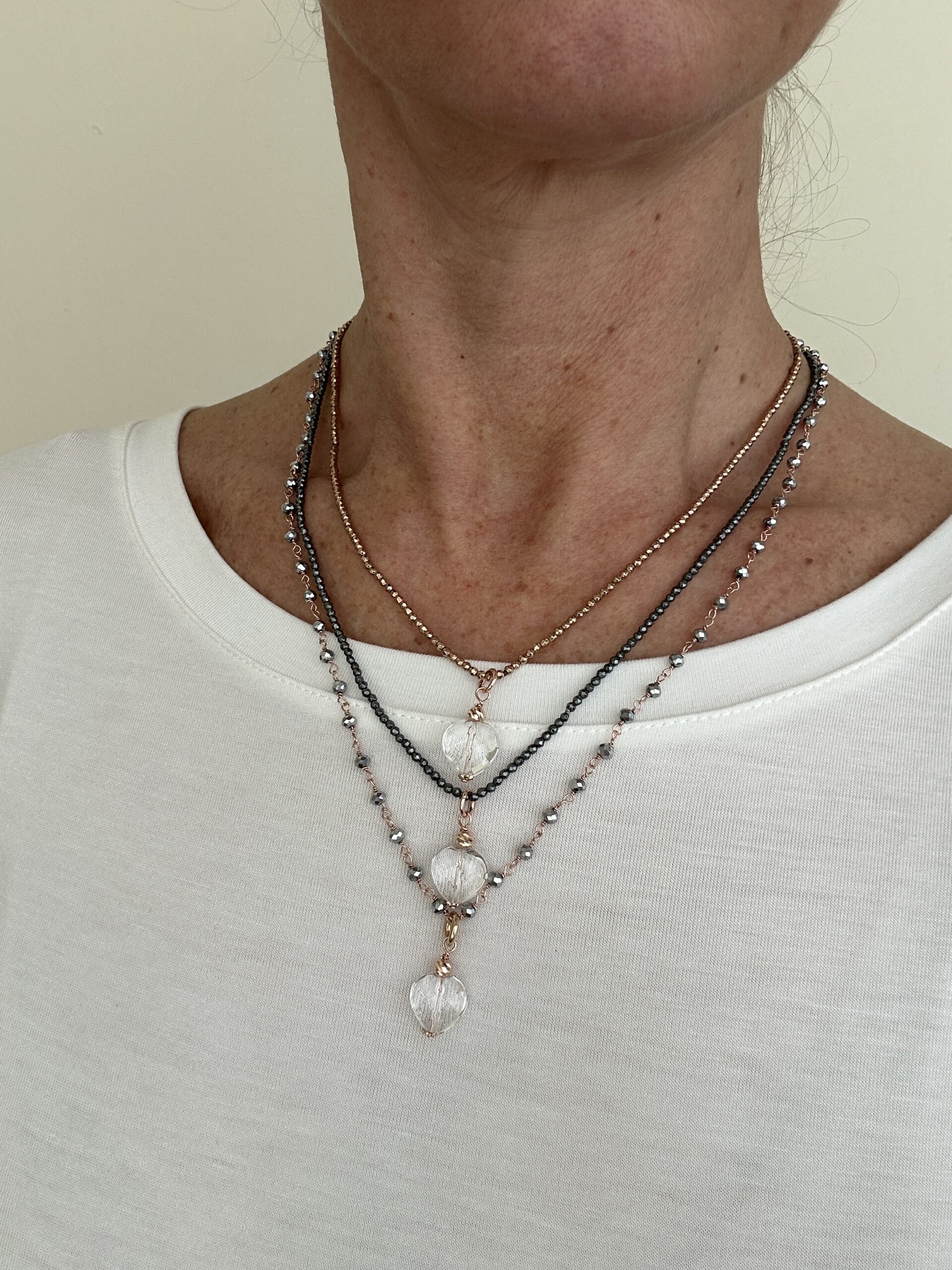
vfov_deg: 60.0
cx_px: 476
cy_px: 635
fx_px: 1100
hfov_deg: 46.8
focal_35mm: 30
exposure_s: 1/121
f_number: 1.9
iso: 25
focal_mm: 2.69
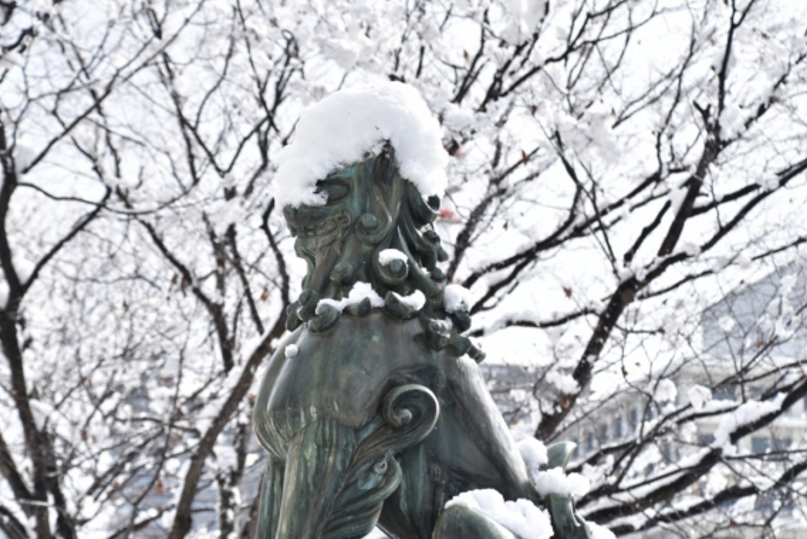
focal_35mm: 141
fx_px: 3161
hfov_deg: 14.5
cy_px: 314
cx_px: 385
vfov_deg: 9.7
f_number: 7.1
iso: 400
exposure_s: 1/1600
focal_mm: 80
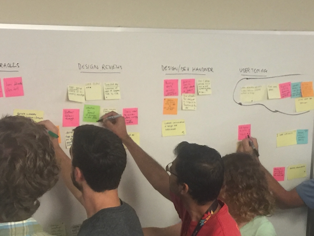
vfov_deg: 20.5
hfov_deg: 27.7
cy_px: 219
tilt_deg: -14.5
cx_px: 176
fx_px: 635
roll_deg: -0.8
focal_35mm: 70
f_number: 2.2
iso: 100
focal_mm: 4.15
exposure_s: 1/15
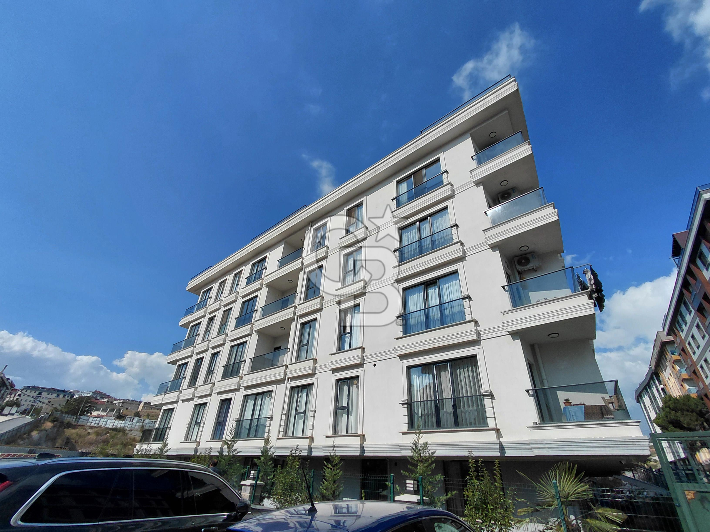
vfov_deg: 78.1
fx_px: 328
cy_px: 266
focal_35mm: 16
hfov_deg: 94.5
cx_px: 355
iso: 40
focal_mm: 1.64
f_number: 2.2
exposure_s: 1/5507
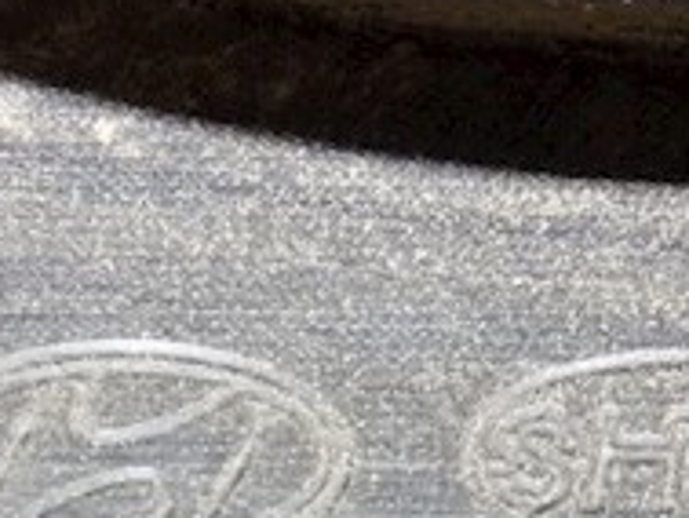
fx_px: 4382
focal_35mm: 220
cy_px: 682
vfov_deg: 6.7
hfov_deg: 9.0
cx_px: 120
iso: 200
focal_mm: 11.5
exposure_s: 1/30
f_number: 4.1
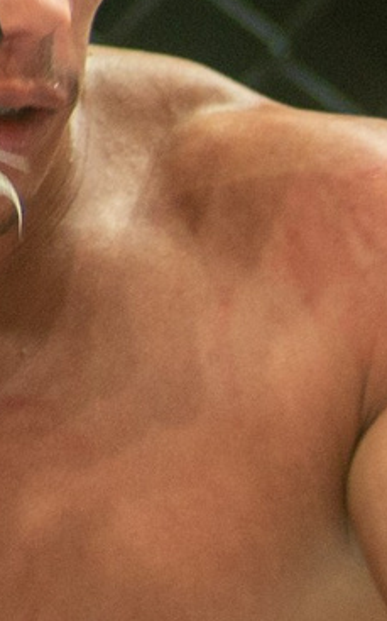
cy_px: 514
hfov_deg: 1.4
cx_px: 801
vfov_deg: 2.2
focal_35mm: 960
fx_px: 16219
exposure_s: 1/320
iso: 900
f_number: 4
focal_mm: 135
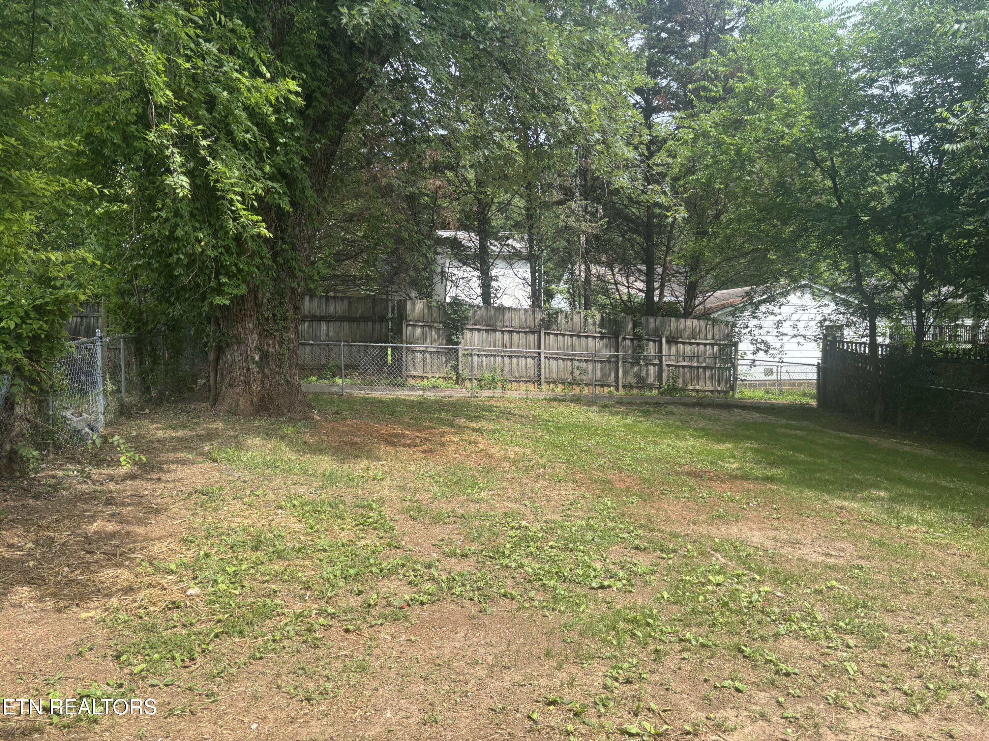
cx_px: 494
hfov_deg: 67.3
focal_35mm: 26
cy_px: 370
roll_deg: -1.5
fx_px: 743
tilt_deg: -2.1
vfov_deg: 53.1
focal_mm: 5.96
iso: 50
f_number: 1.6
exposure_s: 1/918
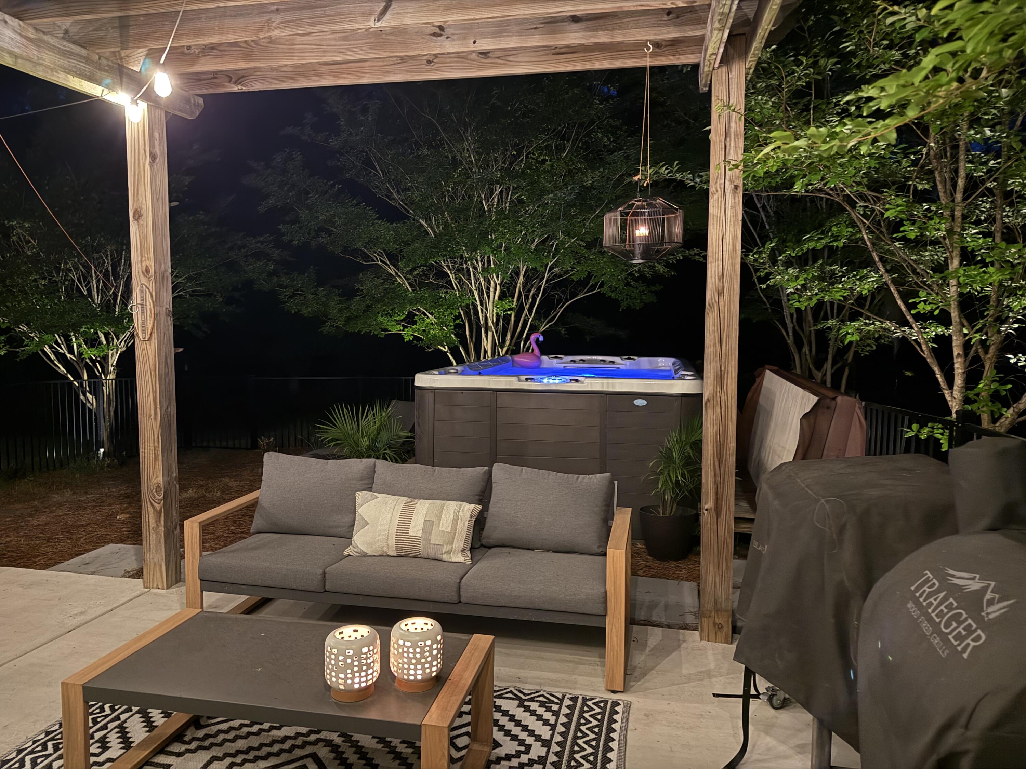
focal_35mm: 24
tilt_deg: -4.2
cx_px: 513
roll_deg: -0.9
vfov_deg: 56.8
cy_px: 384
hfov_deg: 71.6
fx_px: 711
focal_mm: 6.76
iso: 2000
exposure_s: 1/9
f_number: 1.78
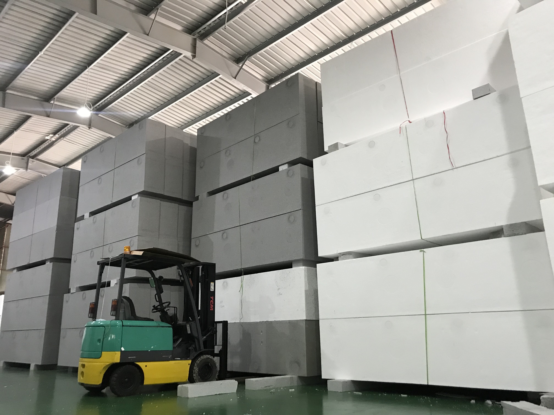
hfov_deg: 63.4
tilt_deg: +14.3
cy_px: 208
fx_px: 448
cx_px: 277
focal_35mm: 28
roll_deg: +0.8
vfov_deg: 49.7
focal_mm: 3.99
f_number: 1.8
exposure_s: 1/17
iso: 100
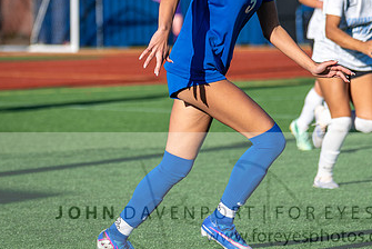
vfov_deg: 4.4
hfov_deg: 6.6
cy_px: 47
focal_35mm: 313
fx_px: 3237
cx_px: 40
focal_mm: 102
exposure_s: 1/2000
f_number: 2.8
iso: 160
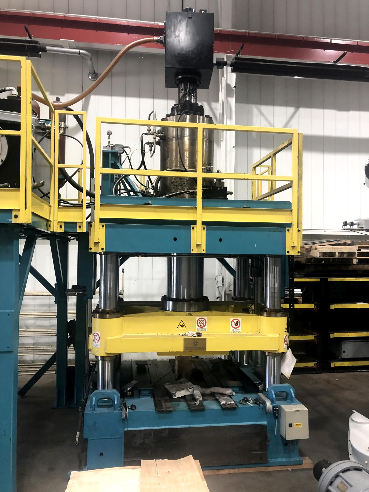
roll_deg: -1.6
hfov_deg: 49.7
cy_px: 246
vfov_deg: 63.4
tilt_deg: +1.9
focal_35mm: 28
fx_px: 398
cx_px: 184
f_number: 1.8
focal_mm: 4
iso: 40
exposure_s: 1/30
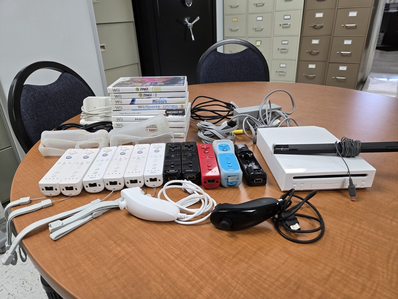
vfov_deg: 58.9
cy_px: 150
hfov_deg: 73.9
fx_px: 264
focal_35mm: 23
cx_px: 199
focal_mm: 5.4
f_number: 1.8
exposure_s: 1/120
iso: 125
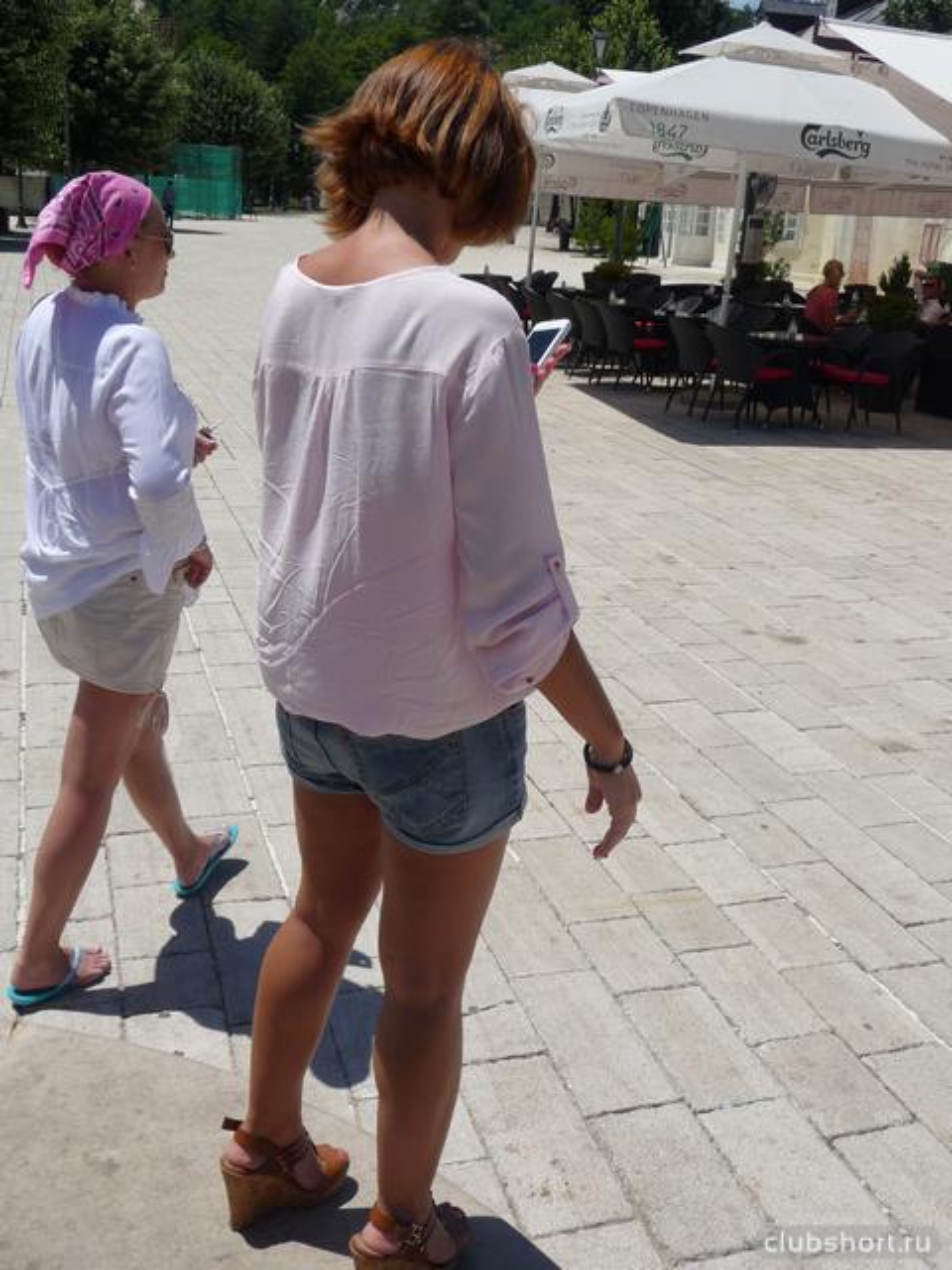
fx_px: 1283
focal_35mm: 35
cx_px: 476
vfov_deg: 52.6
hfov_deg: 40.7
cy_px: 635
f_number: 8
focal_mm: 5.3
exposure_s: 1/500
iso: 100
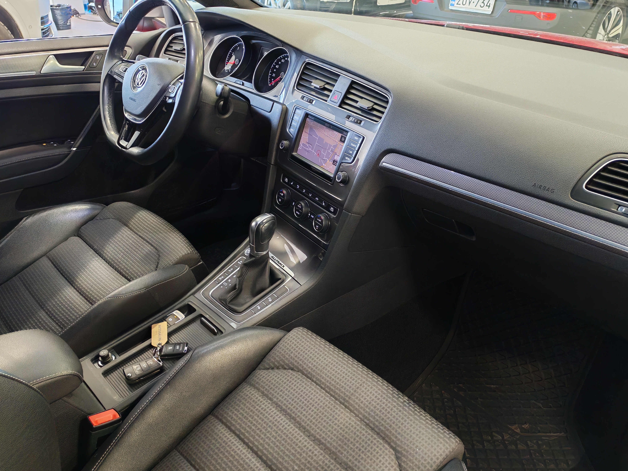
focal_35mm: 31
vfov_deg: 45.4
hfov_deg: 58.4
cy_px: 236
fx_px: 562
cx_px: 314
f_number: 1.9
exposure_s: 1/100
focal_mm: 6.12
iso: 1240
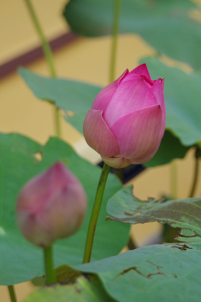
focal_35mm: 110
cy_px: 151
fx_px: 917
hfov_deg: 12.5
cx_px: 100
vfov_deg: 18.7
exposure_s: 1/250
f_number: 6.3
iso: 100
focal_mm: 73
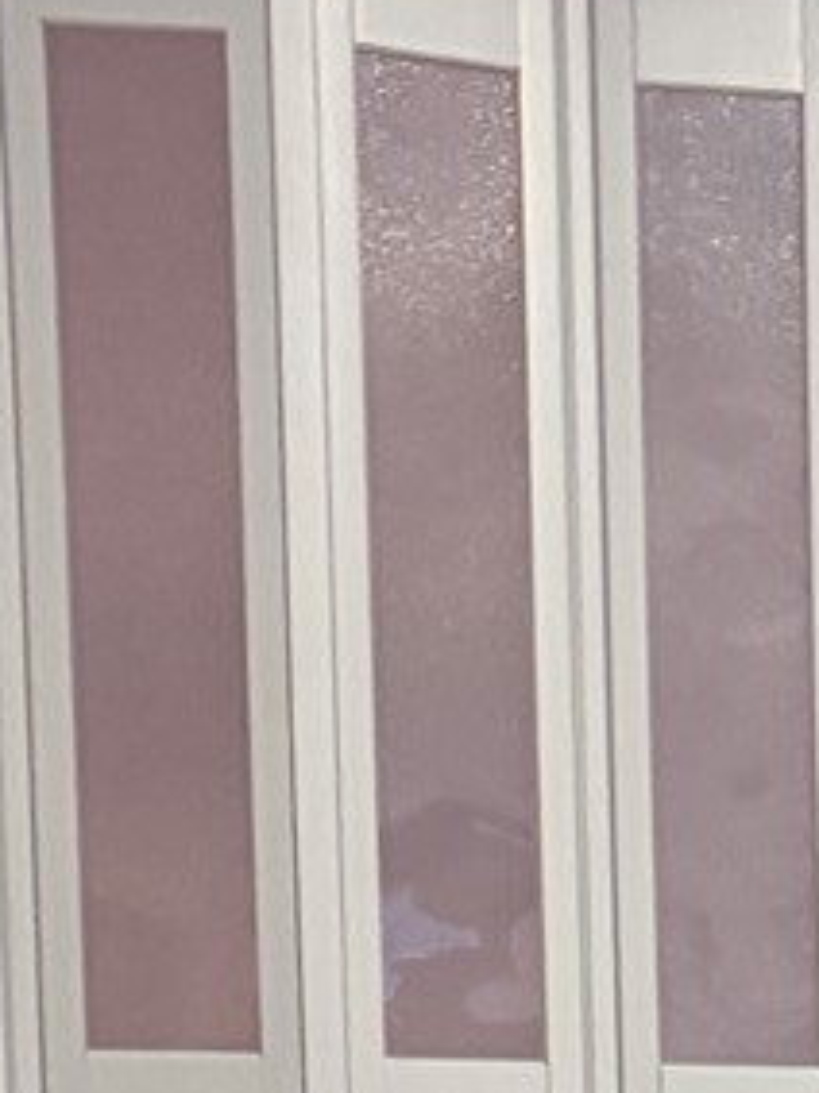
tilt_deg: -4.0
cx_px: 1541
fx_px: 4641
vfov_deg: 12.5
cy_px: 1862
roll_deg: -0.7
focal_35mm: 147
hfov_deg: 9.5
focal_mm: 5.96
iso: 320
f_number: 1.6
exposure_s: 1/60
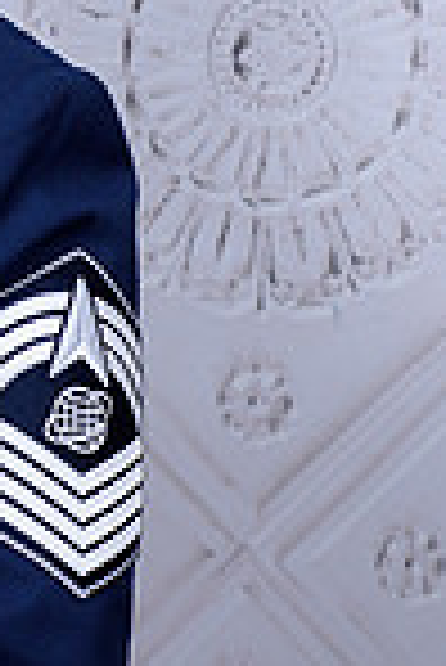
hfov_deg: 5.4
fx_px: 4598
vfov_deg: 8.3
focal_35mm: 248
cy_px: 80
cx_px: -535
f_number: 5.6
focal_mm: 50
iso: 100
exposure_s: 1/200
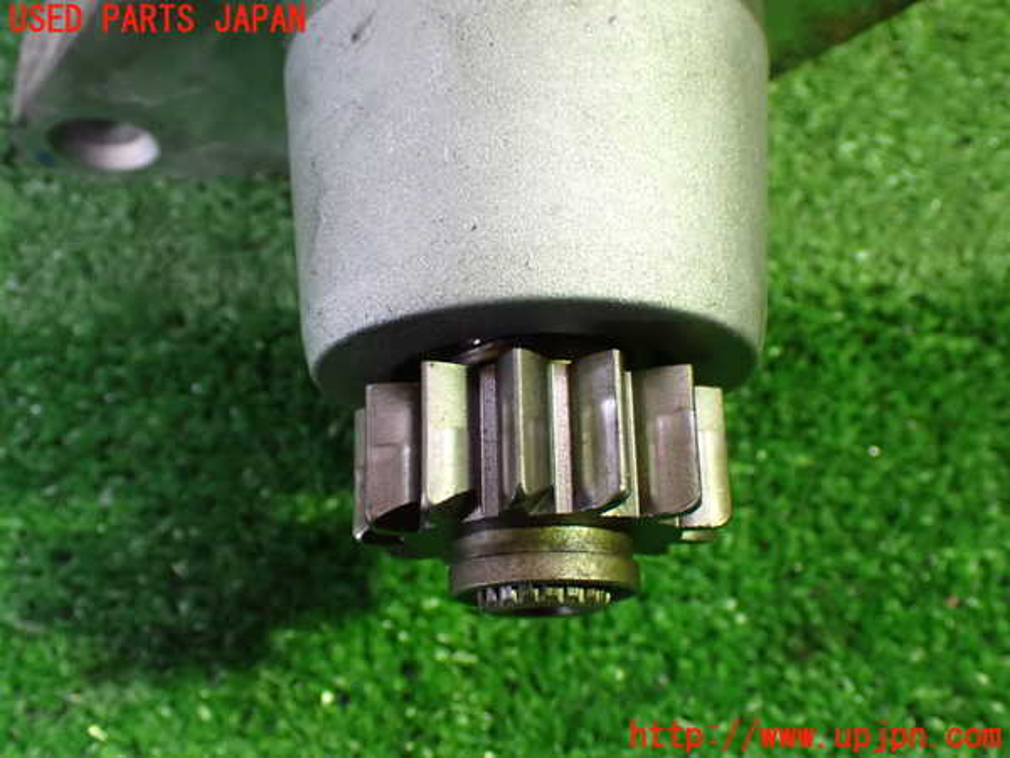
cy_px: 379
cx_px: 505
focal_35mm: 41
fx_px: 1196
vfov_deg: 35.1
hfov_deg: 45.8
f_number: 2.8
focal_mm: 7.31
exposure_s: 1/40
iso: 1250
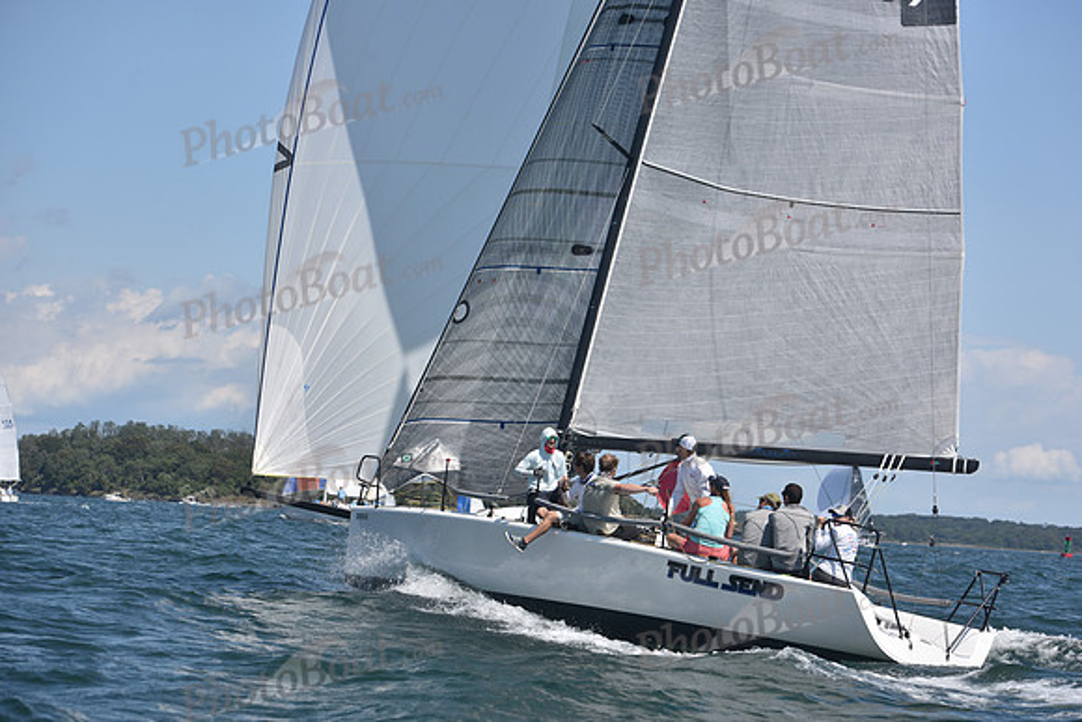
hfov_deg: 22.6
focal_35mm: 90
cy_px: 361
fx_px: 2706
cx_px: 541
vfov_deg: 15.2
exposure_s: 1/1250
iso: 250
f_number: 5.6
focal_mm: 90
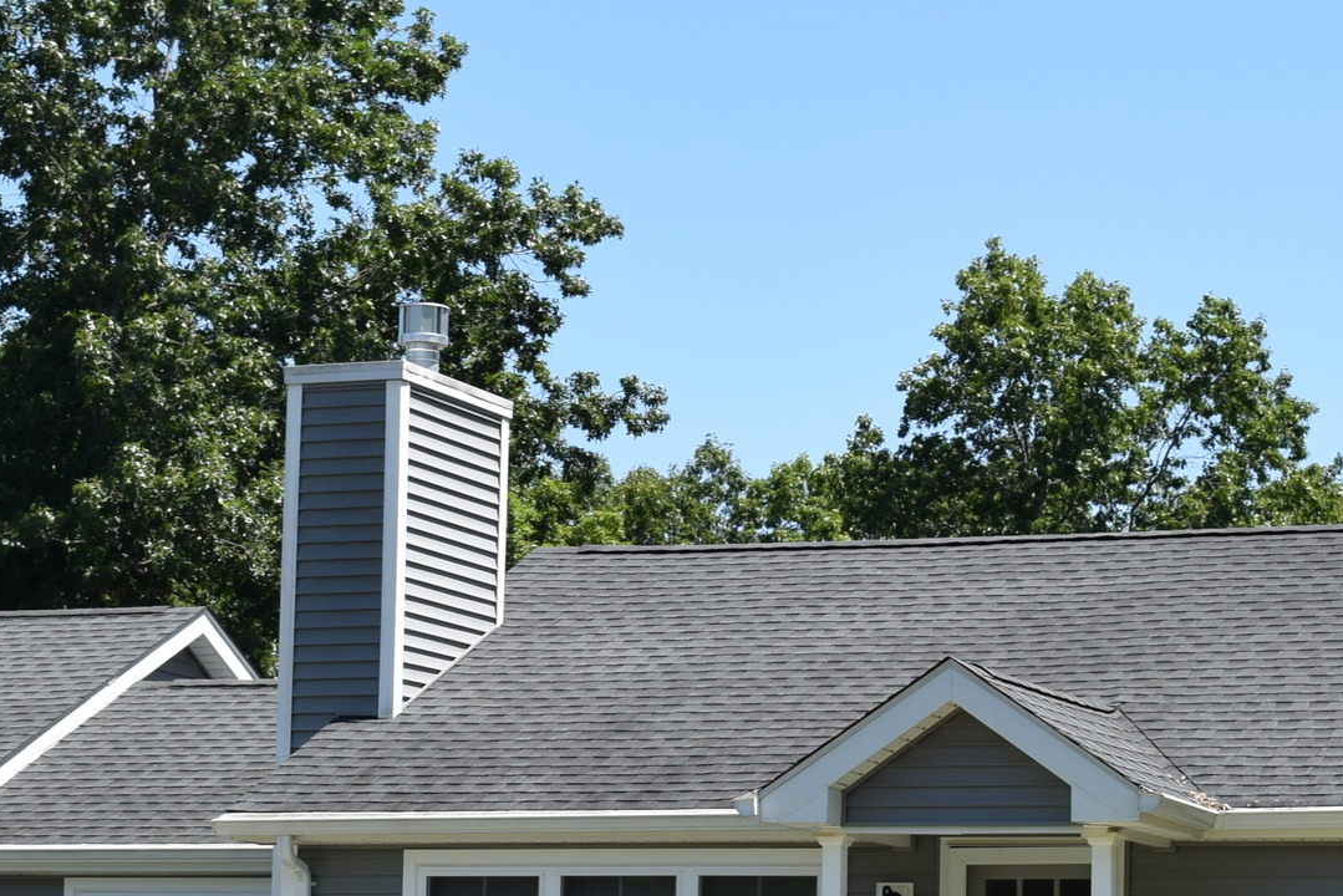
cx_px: 849
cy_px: 786
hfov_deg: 18.4
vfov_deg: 12.3
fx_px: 4142
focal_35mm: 111
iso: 100
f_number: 7.1
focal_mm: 26
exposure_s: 1/200
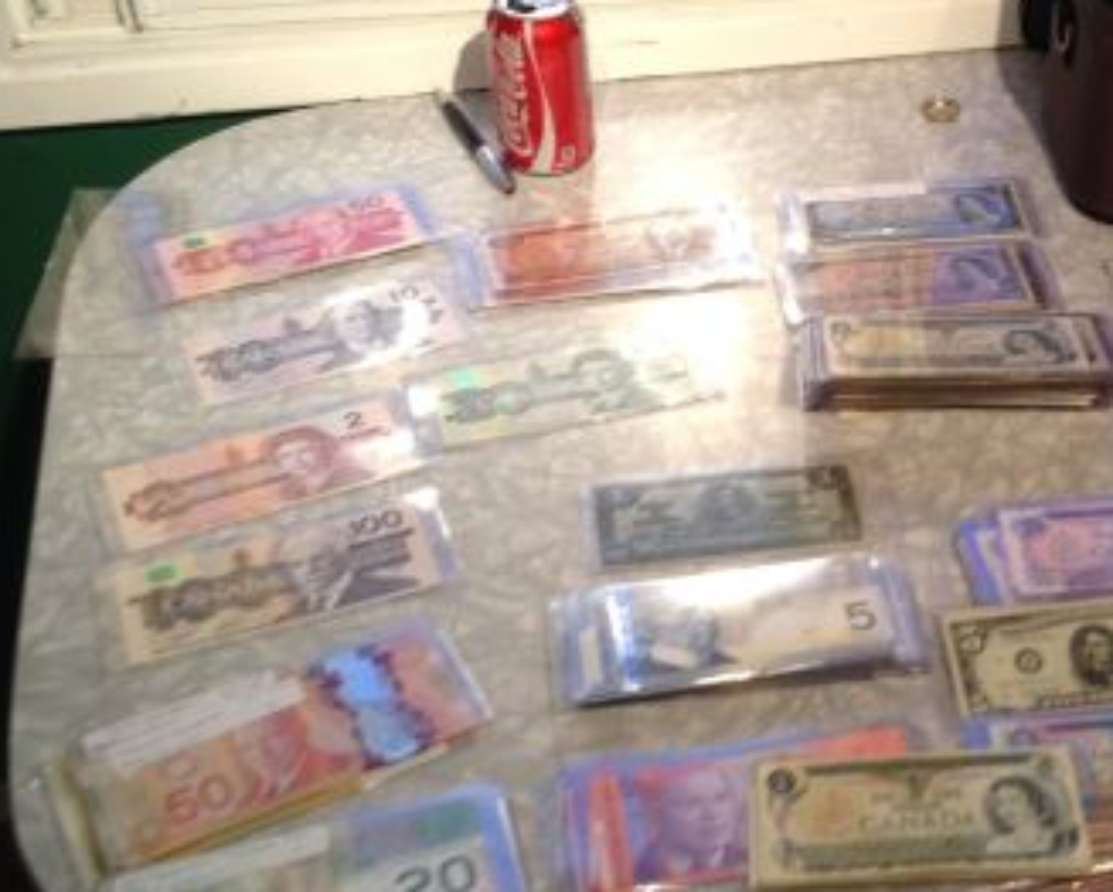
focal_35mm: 59
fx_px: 1945
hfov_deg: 30.8
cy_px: 412
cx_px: 946
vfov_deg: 25.8
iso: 64
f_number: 2.4
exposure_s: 1/24
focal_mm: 3.3
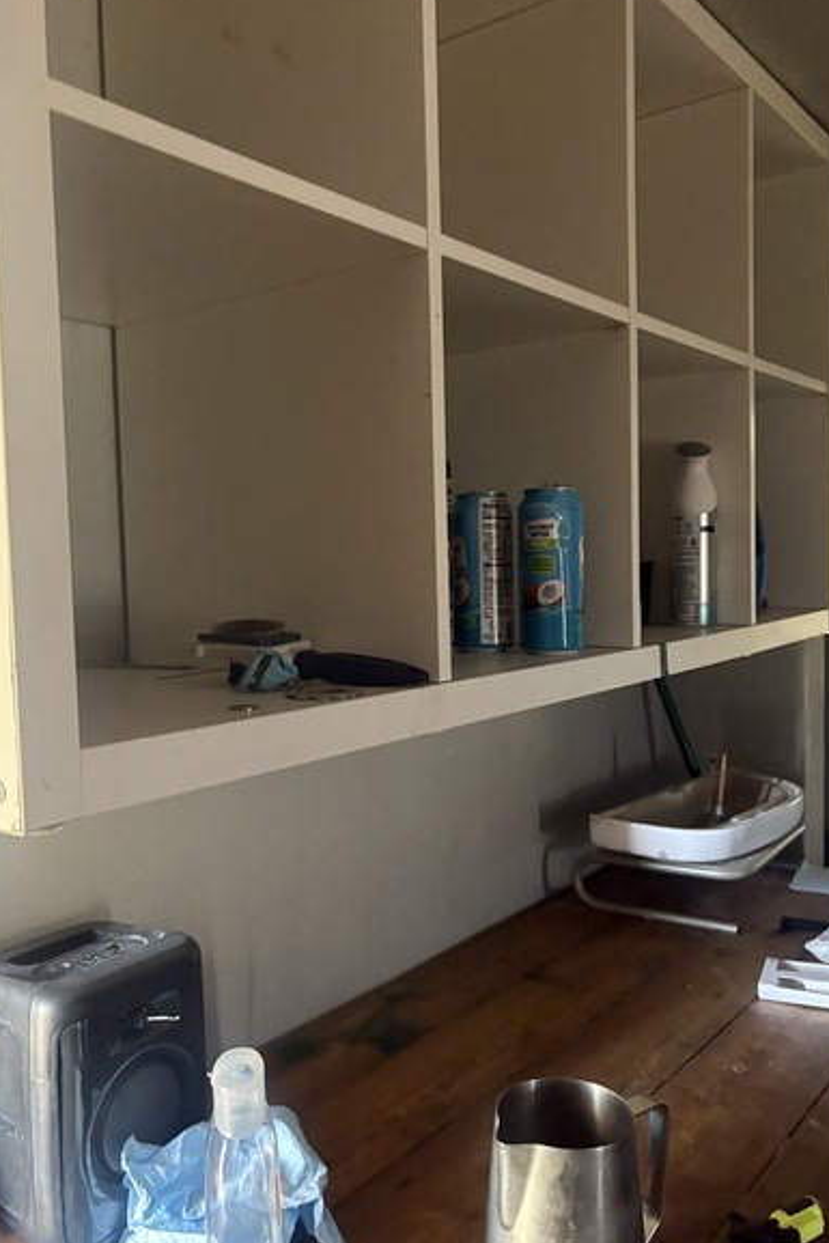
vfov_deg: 61.9
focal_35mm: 30
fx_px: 1036
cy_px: 623
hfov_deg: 43.6
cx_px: 407
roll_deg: +1.1
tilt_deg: -2.4
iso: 800
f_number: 1.6
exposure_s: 1/30
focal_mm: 5.96
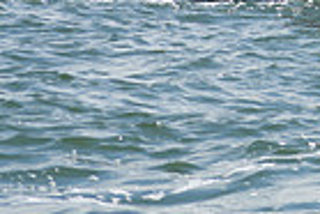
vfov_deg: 4.0
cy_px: -200
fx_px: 3062
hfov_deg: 5.8
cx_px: 631
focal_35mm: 344
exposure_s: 1/320
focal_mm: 55
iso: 100
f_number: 9
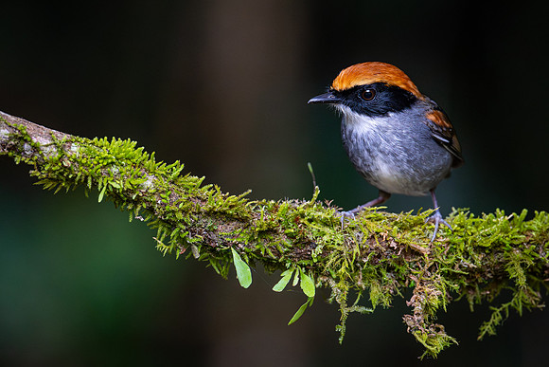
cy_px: 161
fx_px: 8206
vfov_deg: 2.6
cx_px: 268
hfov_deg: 3.8
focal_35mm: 538
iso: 6400
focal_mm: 400
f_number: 4.5
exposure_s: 1/500
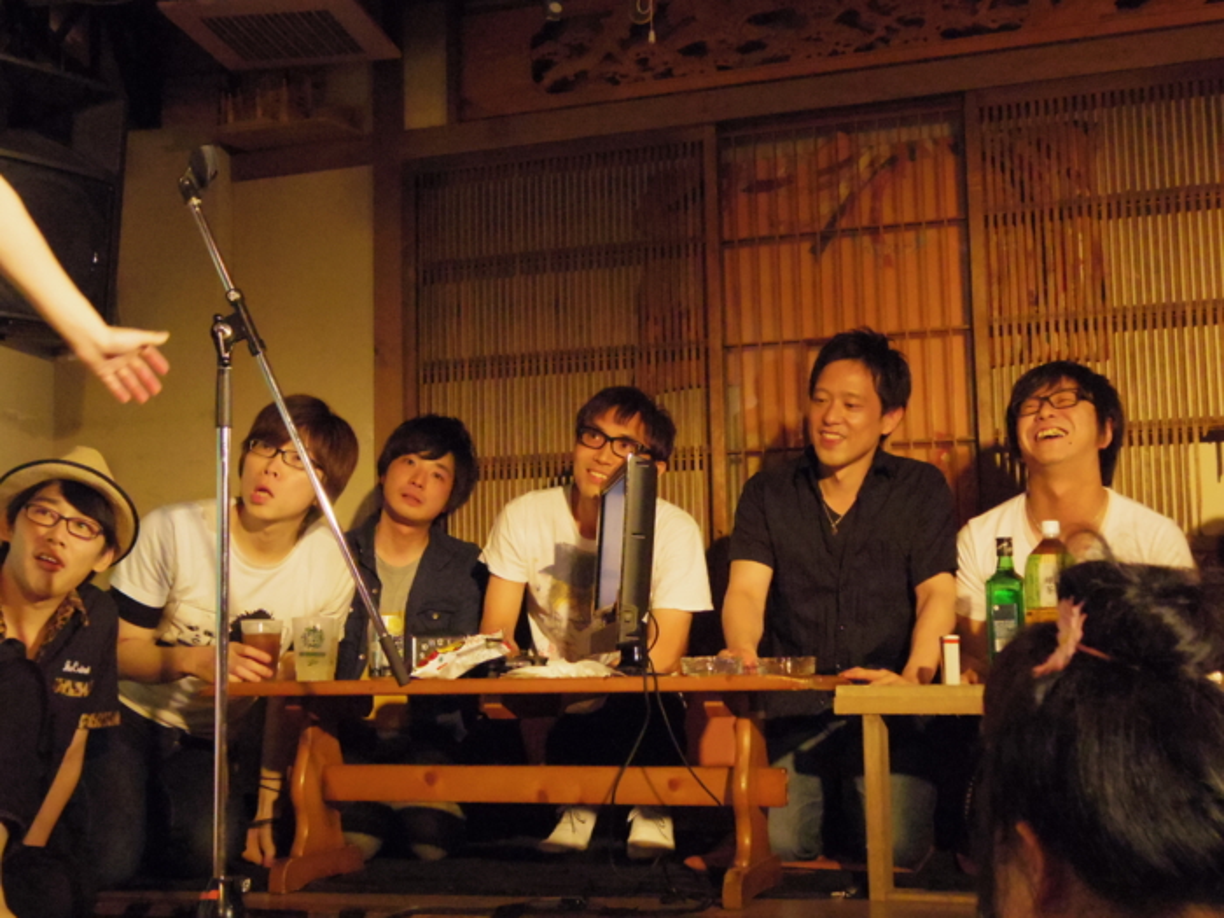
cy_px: 459
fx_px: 1662
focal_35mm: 47
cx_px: 612
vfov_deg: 30.9
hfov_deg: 40.4
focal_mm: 8.5
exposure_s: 1/125
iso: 3200
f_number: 2.2
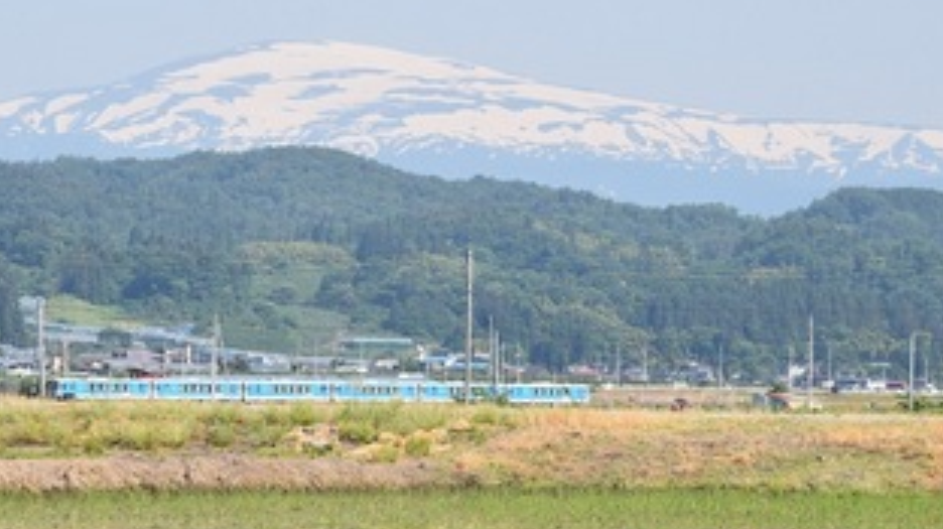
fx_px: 6572
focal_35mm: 263
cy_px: 393
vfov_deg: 4.6
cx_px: 332
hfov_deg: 8.2
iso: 200
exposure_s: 1/400
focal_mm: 116
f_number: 10
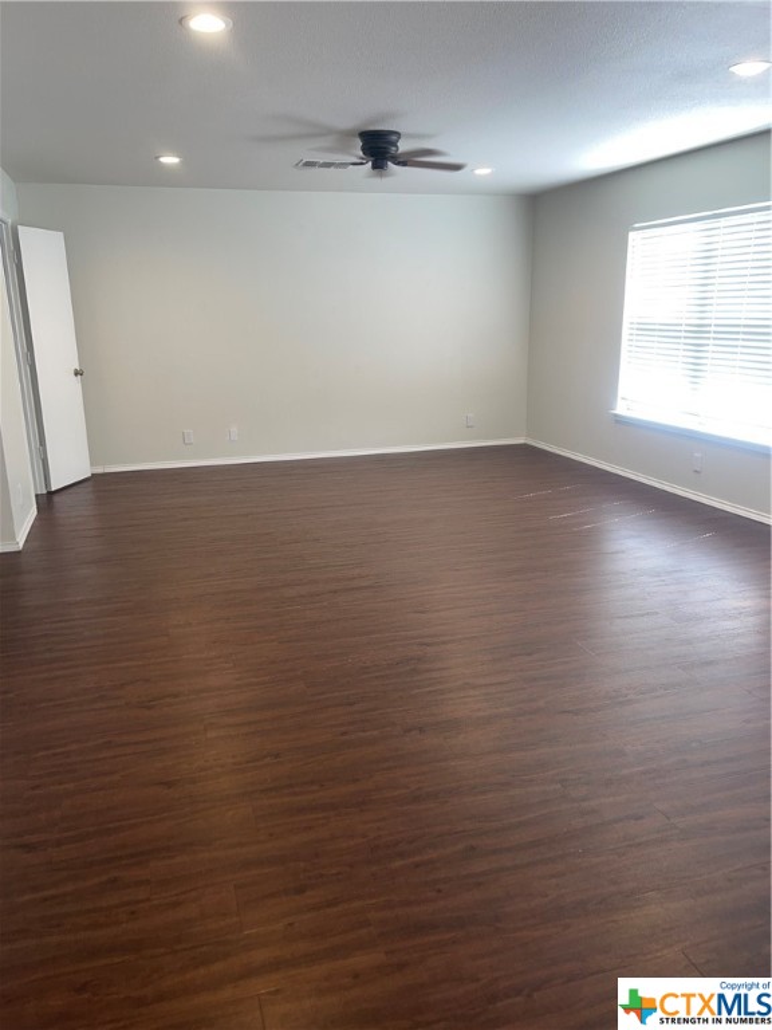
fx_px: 773
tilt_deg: -16.2
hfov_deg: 53.1
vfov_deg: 67.3
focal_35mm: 26
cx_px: 386
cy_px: 515
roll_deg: +1.8
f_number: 1.6
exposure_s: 1/34
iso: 32
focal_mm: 5.1
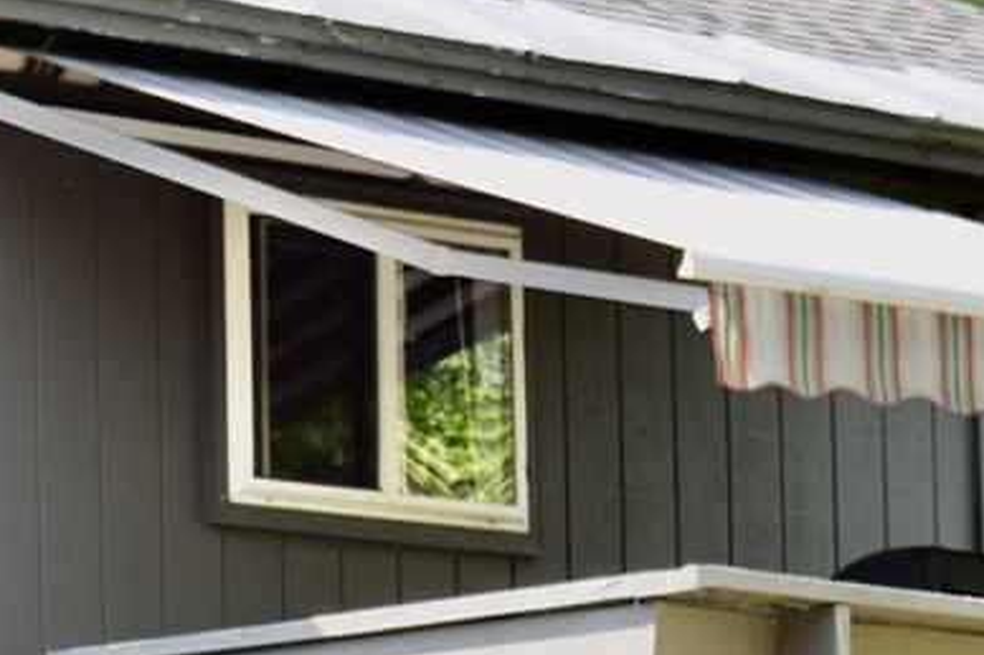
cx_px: 139
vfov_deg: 4.5
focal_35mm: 301
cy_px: 1220
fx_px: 8220
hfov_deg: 6.8
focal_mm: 38
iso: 100
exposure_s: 1/125
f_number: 5.6
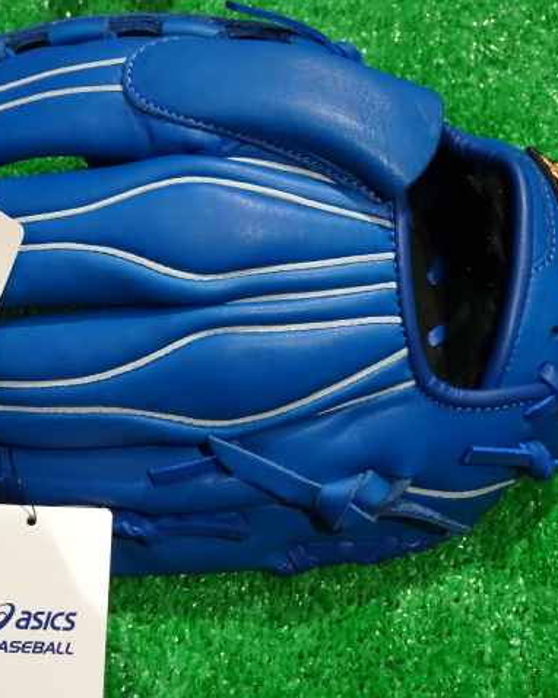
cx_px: 216
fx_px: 1405
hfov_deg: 22.4
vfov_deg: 27.9
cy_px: 349
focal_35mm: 68
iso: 800
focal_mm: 8.84
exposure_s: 1/40
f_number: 4.5
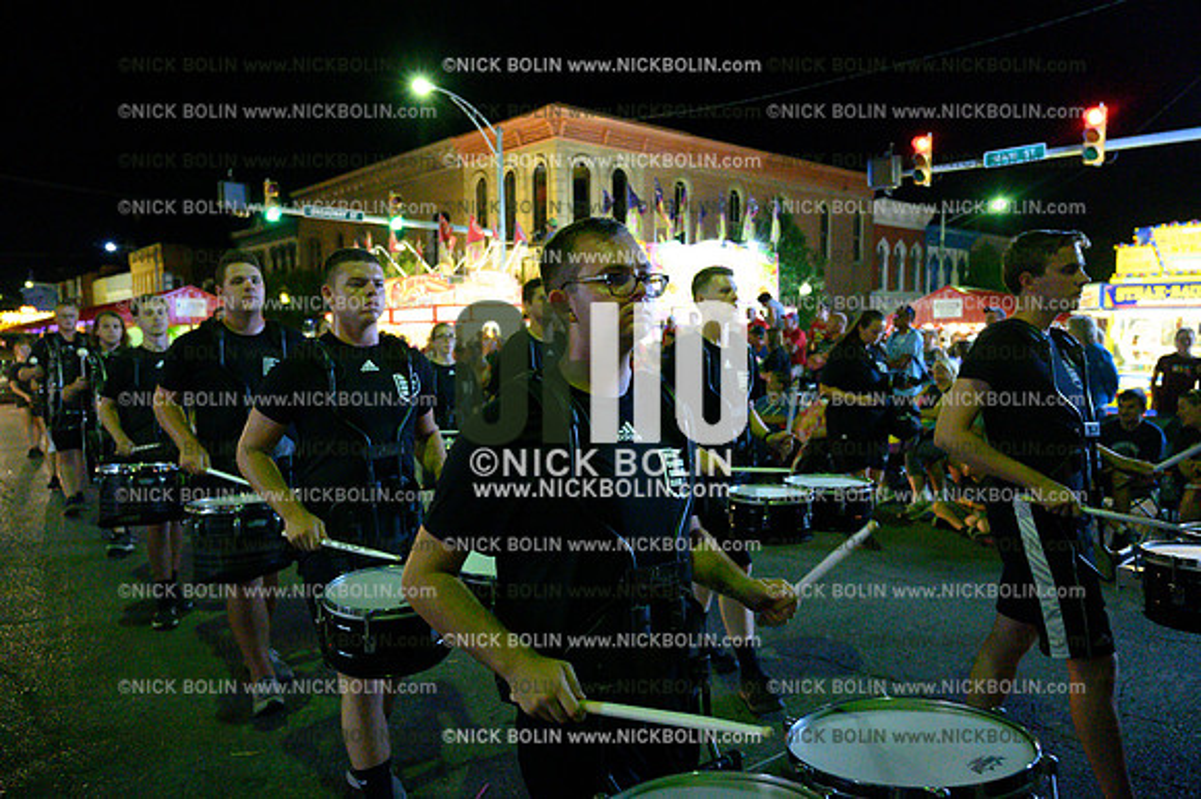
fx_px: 800
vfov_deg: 53.1
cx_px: 600
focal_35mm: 24
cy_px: 400
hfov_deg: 73.8
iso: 32000
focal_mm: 24
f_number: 4
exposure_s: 1/400
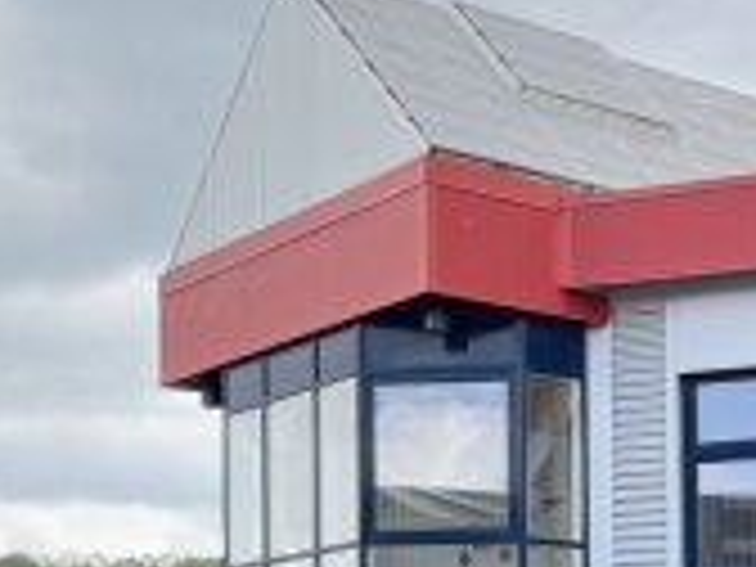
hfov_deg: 19.6
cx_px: 630
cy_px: 760
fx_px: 2162
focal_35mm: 99
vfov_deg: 14.3
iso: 50
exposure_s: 1/1553
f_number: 1.5
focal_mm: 5.7
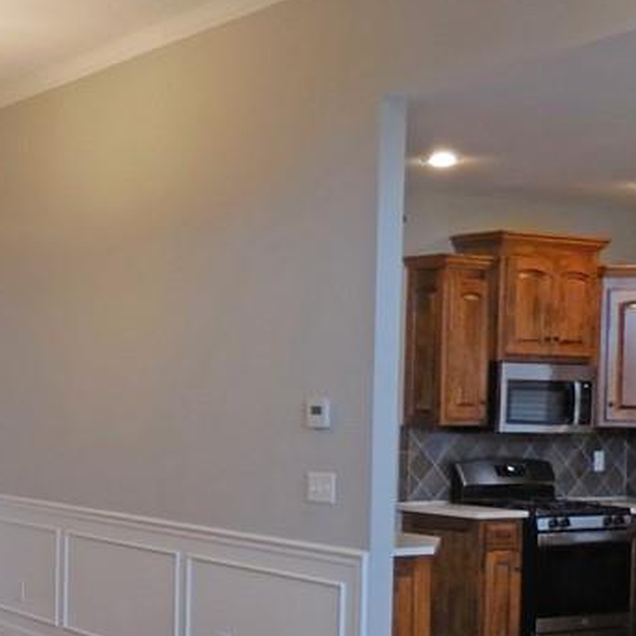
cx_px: 33
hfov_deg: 25.1
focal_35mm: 66
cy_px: 478
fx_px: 1372
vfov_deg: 25.8
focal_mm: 4.5
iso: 160
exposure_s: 1/30
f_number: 3.3
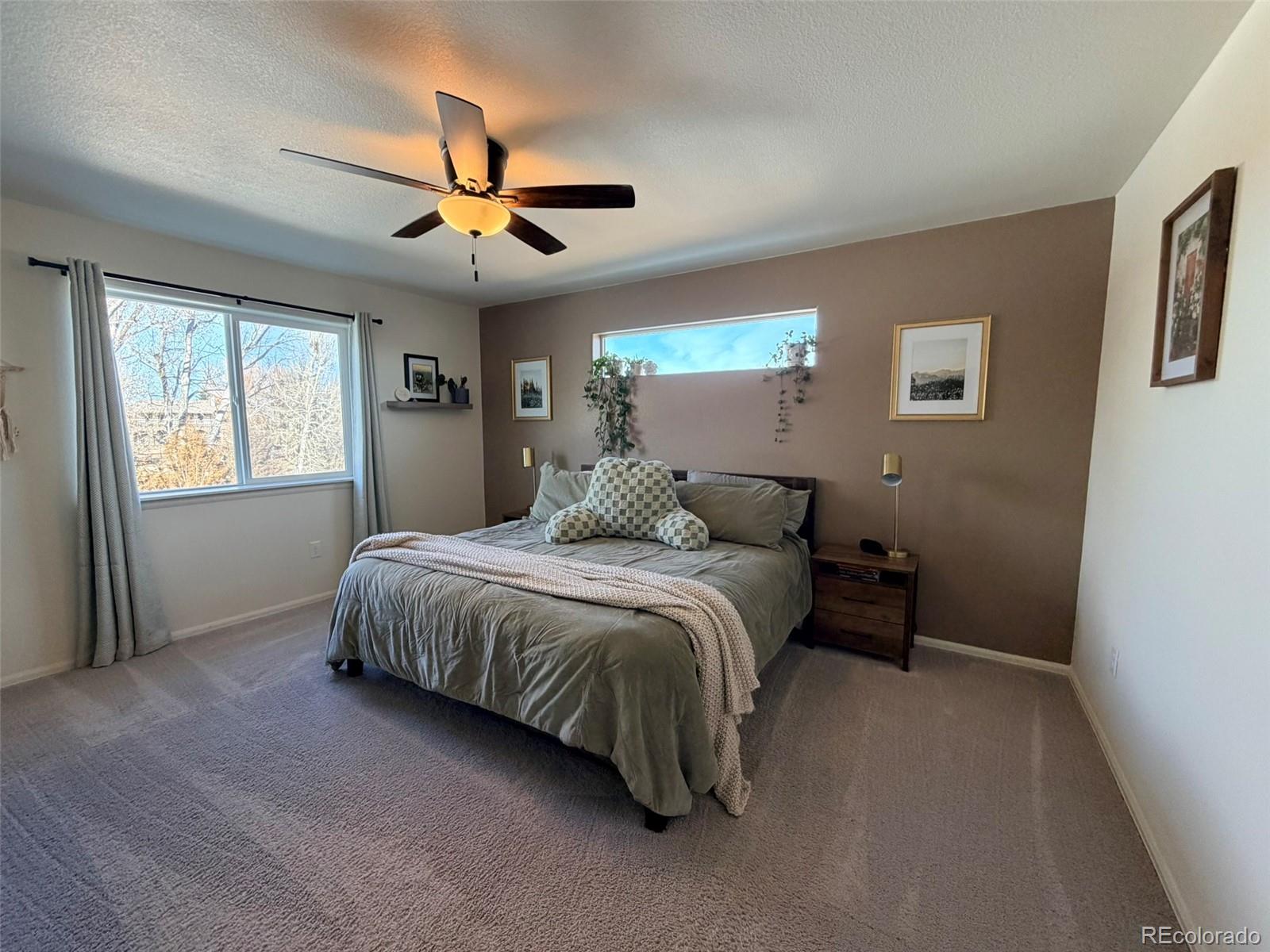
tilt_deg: -6.6
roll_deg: -0.2
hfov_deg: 102.1
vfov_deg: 85.7
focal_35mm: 14
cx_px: 635
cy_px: 476
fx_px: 514
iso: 250
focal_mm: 2.22
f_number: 2.2
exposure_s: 1/120
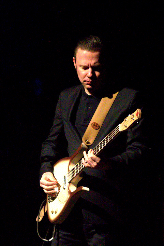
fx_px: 2047
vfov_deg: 6.9
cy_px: 123
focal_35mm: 300
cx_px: 82
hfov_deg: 4.6
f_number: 2.8
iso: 3200
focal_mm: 200
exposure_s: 1/160
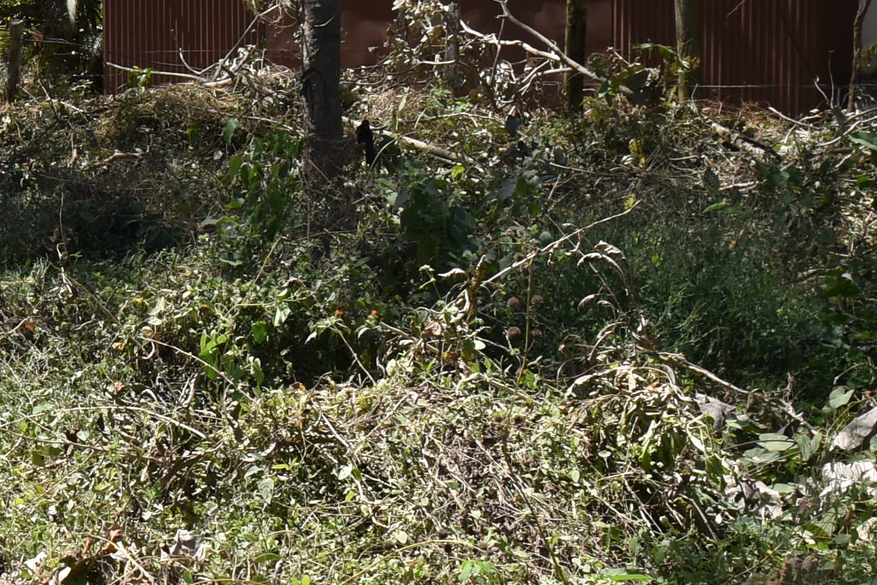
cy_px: 287
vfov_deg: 12.7
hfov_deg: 17.4
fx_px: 2631
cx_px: -356
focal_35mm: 108
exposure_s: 1/160
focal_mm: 20
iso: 100
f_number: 8
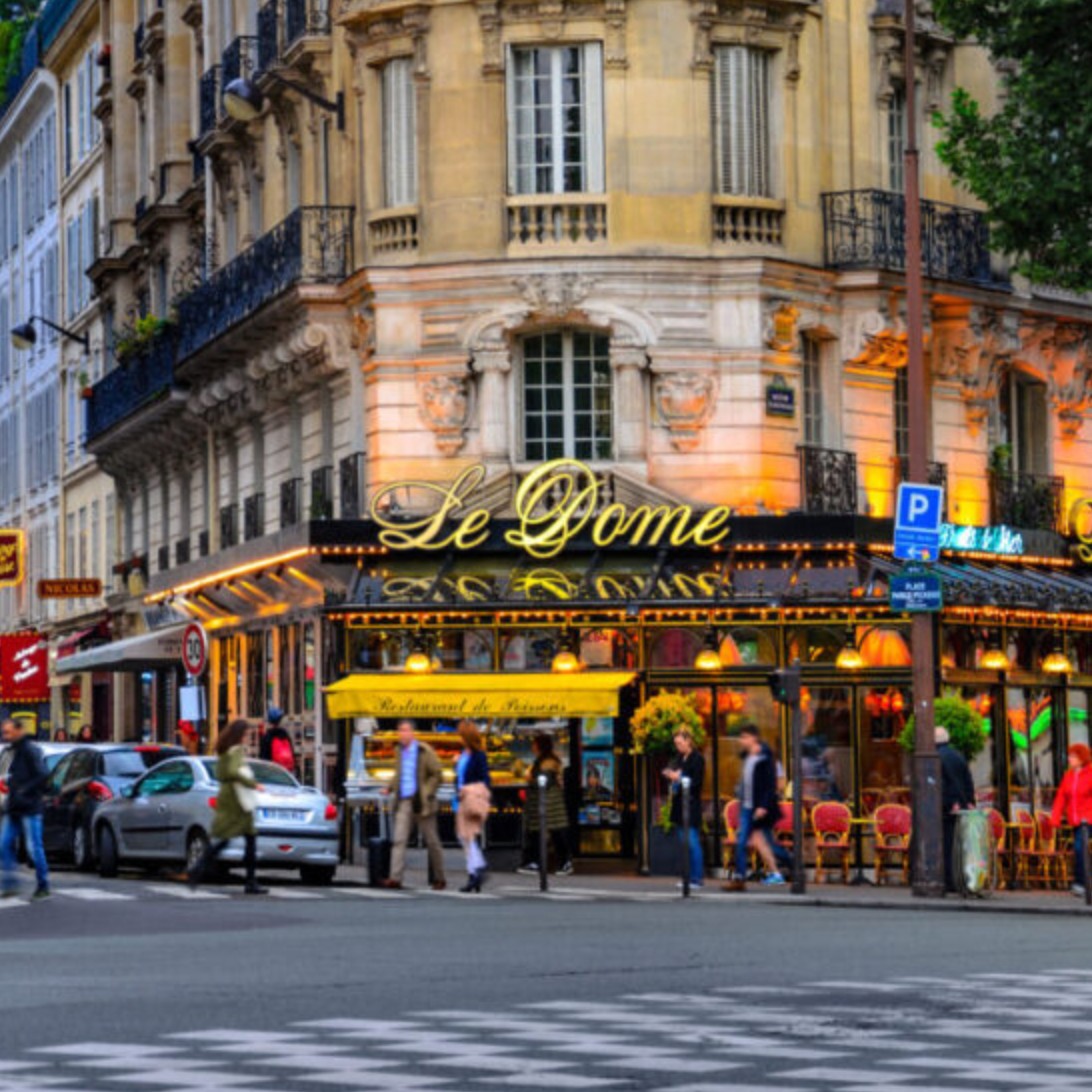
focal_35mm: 148
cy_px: 540
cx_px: 846
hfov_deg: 11.8
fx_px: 5282
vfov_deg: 11.8
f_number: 5.3
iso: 100
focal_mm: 62
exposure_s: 1/20
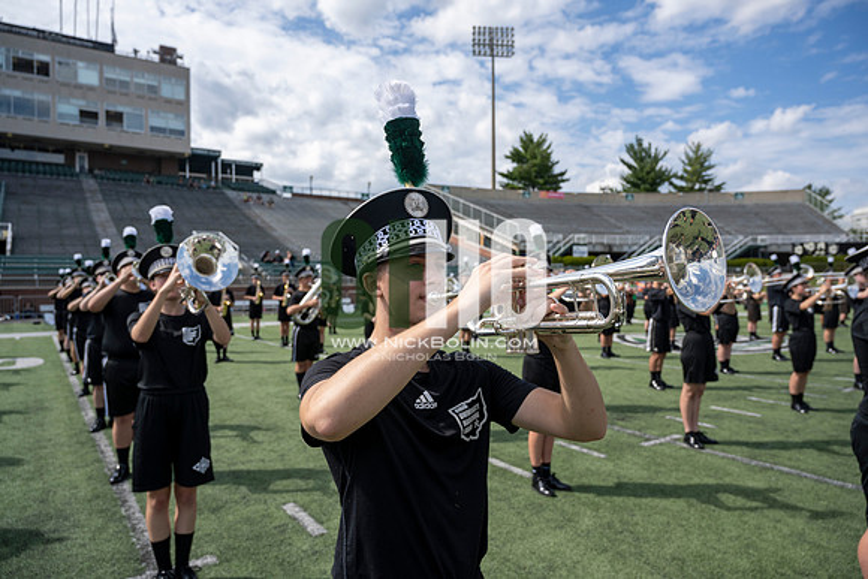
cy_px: 290
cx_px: 434
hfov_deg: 73.7
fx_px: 579
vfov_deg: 53.2
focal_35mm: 24
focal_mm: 24
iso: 200
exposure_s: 1/1600
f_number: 5
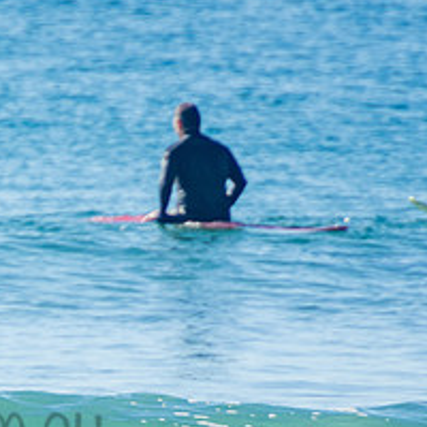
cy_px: 405
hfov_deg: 1.2
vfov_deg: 1.2
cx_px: -124
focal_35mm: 1482
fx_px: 20683
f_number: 5.6
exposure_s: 1/1250
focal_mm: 400
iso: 220
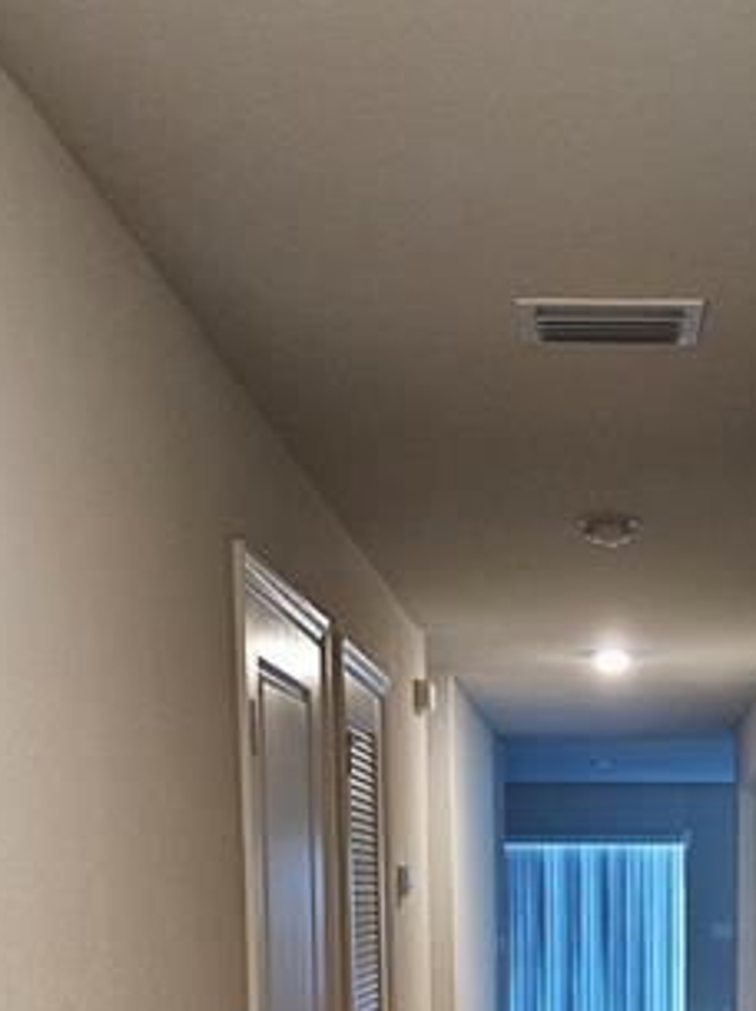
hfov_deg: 24.5
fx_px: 1692
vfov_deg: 30.0
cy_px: 1100
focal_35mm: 58
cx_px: 670
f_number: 1.8
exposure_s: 1/120
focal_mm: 5.4
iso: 500
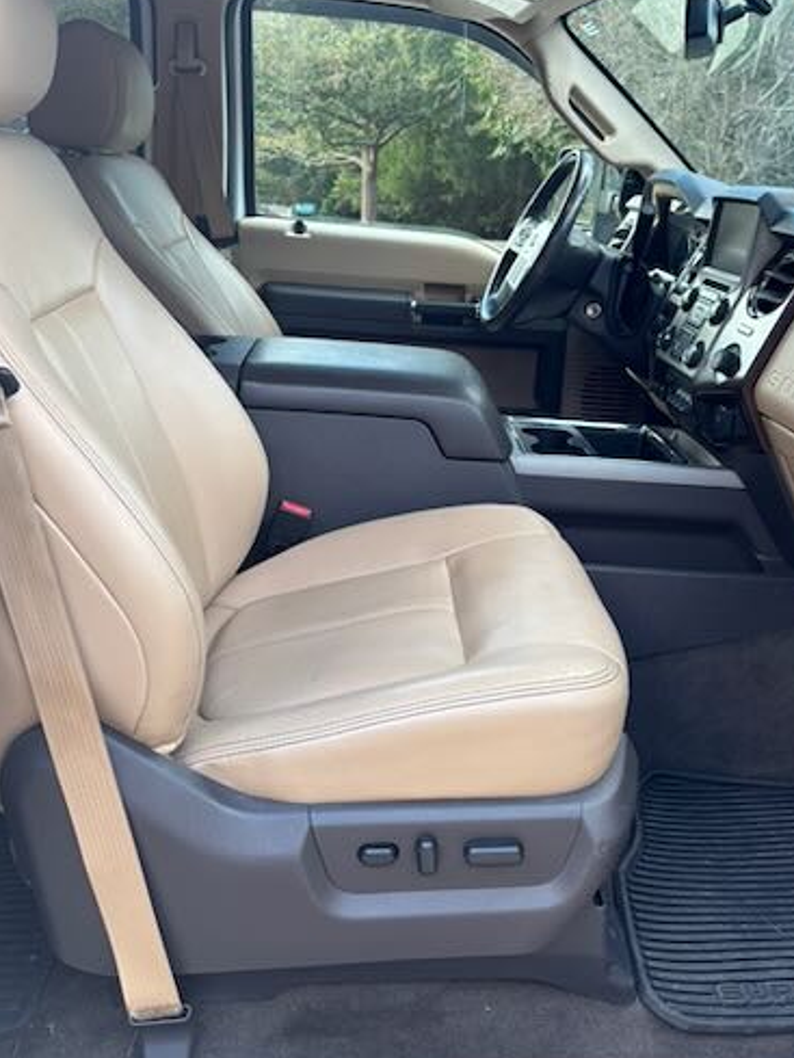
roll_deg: -7.9
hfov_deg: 41.6
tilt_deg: -11.0
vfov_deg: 53.3
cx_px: 480
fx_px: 1039
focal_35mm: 34
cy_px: 387
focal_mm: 5.96
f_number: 1.6
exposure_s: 1/121
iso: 80
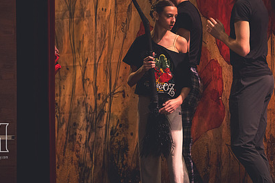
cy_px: 61
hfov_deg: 9.7
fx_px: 1612
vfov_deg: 6.5
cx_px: 130
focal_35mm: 211
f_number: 2.8
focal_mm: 150
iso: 8000
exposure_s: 1/250
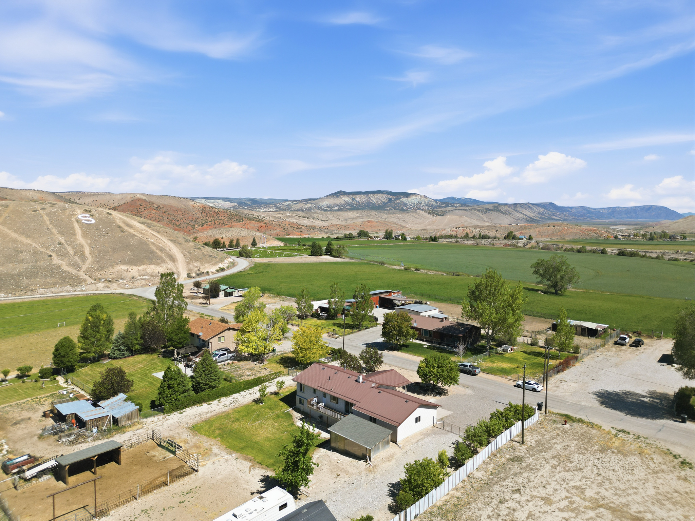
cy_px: 260
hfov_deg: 71.6
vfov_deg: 56.8
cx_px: 348
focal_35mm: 24
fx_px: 482
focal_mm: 6.7
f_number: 1.7
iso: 100
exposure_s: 1/3200
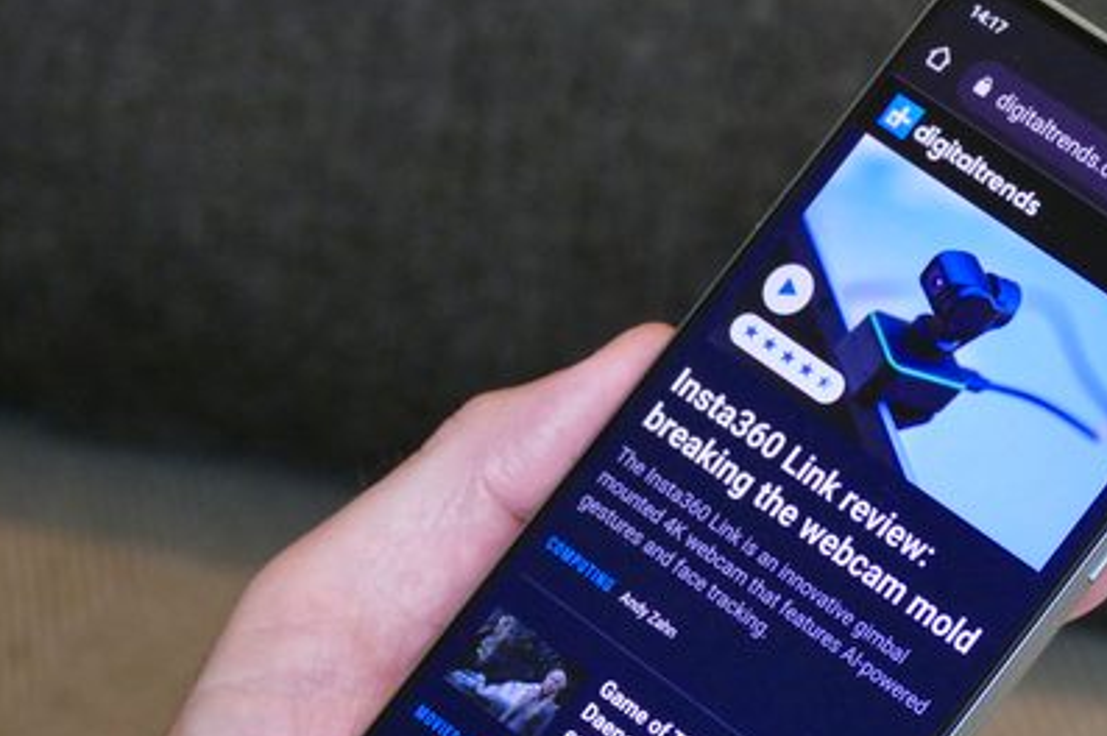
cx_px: 800
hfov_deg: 8.7
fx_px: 7251
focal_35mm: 236
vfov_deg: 5.8
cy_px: 502
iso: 1600
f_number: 4
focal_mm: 47.46
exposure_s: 1/60
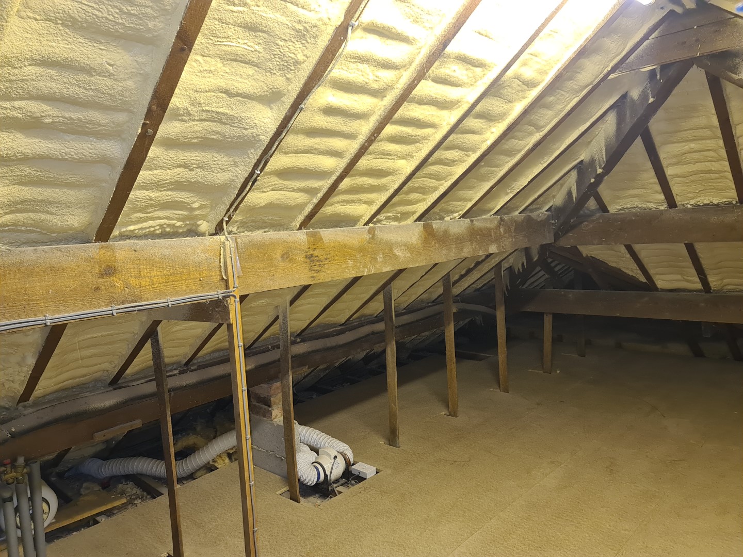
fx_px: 537
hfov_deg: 69.4
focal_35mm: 25
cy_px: 278
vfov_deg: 54.9
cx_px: 372
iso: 640
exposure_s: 1/100
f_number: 1.8
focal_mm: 7
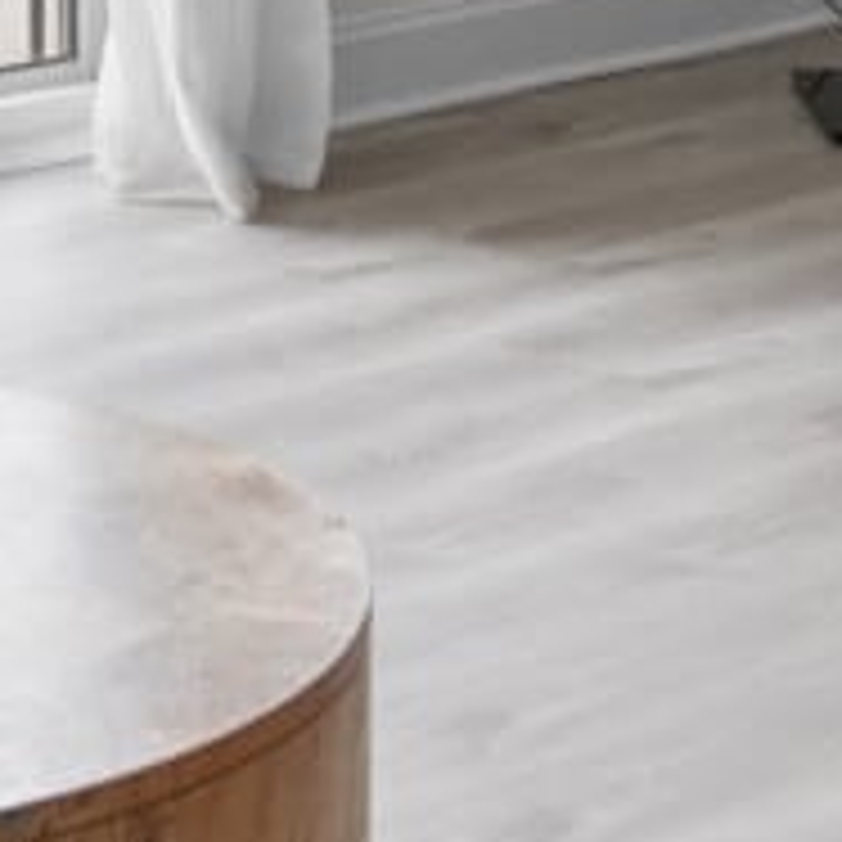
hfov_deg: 11.6
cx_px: 68
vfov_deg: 10.7
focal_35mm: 149
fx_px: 4100
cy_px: -880
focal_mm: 11
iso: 100
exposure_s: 1/30
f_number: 4.8
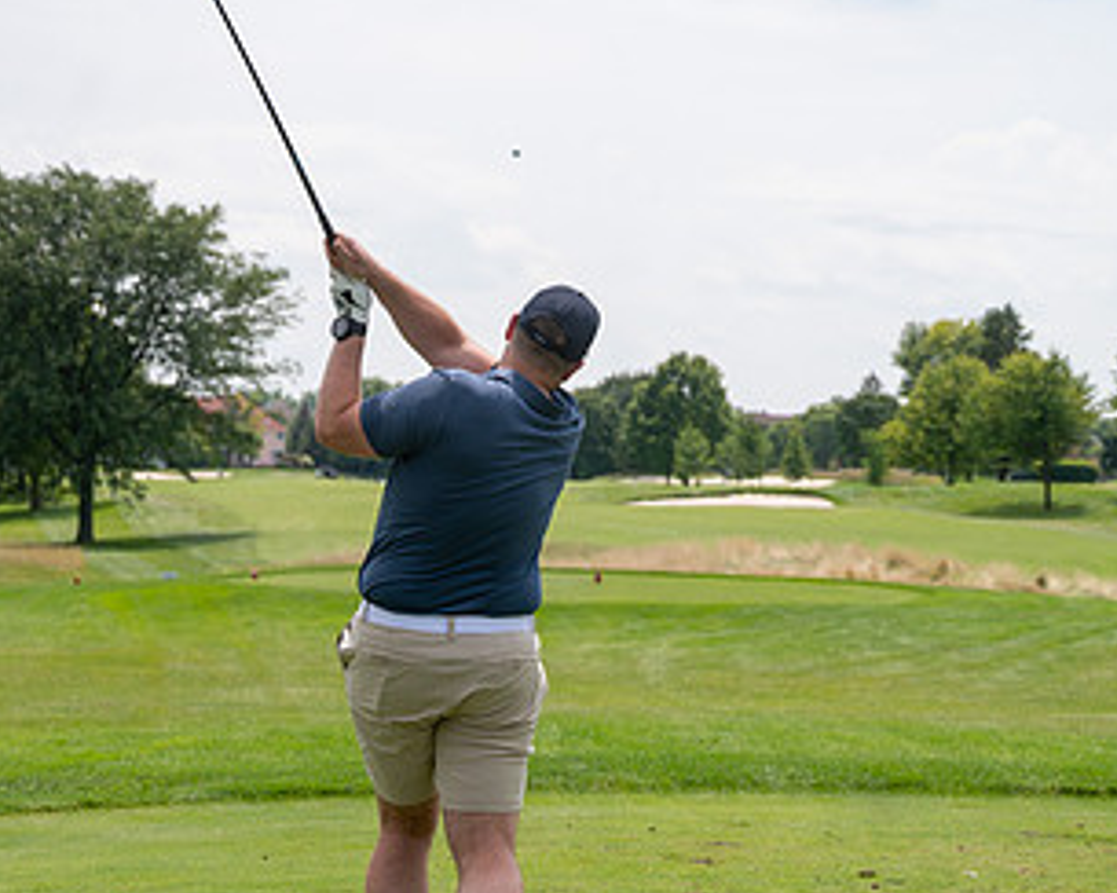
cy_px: 624
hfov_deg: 17.3
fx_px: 3670
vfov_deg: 13.9
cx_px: 527
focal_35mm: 111
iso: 250
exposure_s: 1/1600
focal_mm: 62
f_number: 5
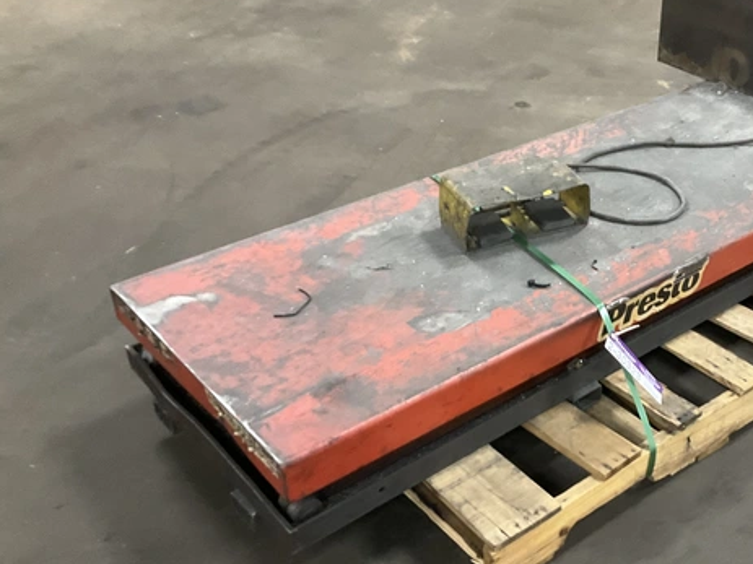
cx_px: 577
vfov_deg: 30.9
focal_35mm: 47
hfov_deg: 39.2
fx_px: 1022
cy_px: 293
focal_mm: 3
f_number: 1.8
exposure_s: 1/40
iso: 320
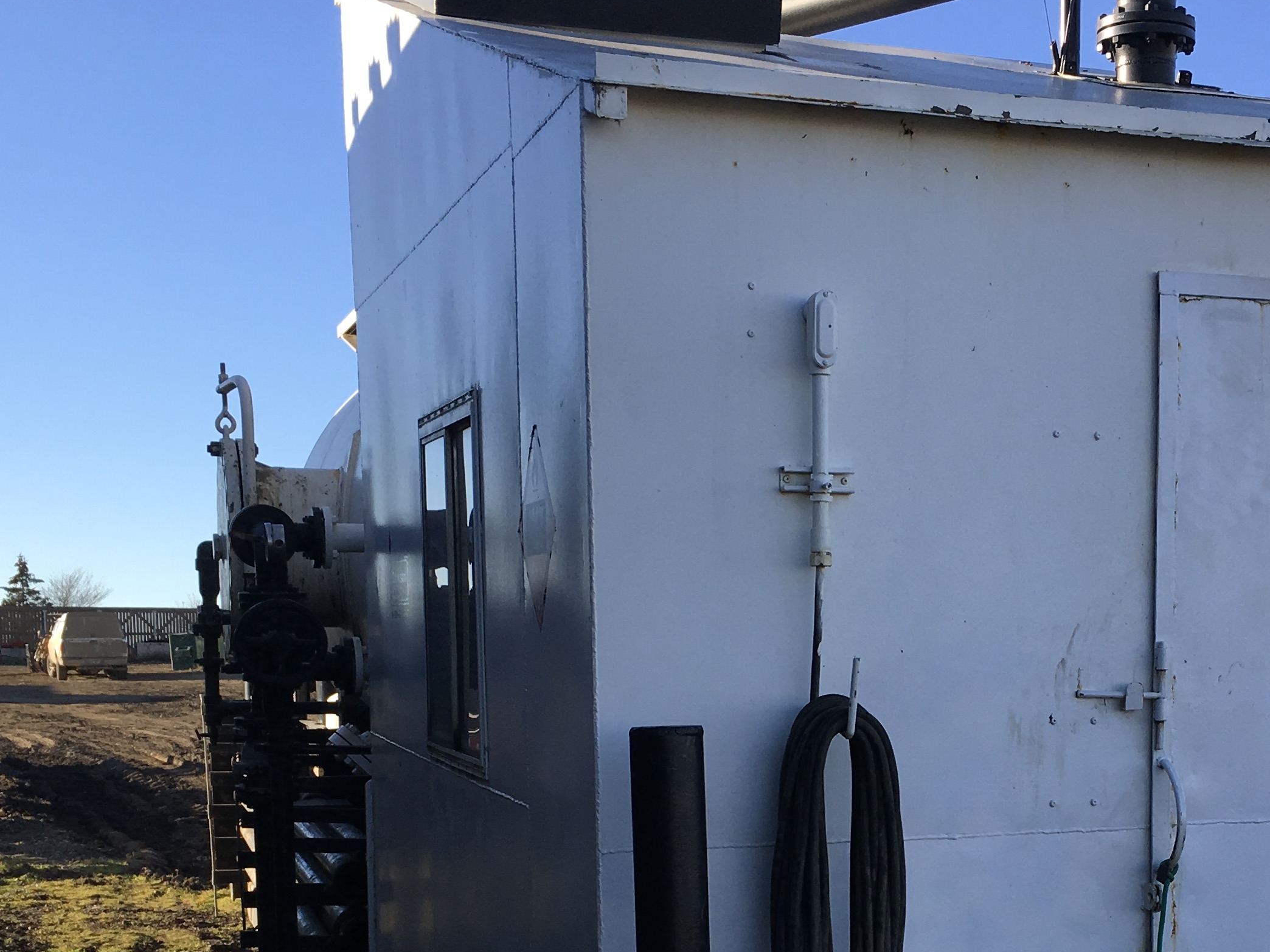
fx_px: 2055
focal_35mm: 56
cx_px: 934
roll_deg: +0.1
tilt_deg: -2.9
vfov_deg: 25.4
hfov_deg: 33.7
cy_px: 824
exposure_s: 1/754
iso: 25
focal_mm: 4.15
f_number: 2.2
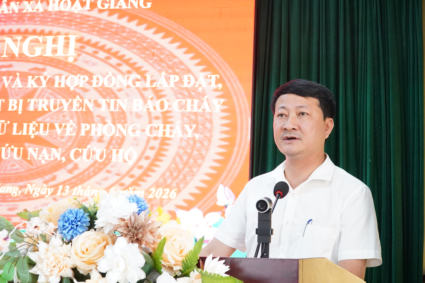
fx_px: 578
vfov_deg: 27.5
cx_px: 212
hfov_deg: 40.3
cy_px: 142
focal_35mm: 49
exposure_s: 1/100
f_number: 6.3
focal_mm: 33
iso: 5000
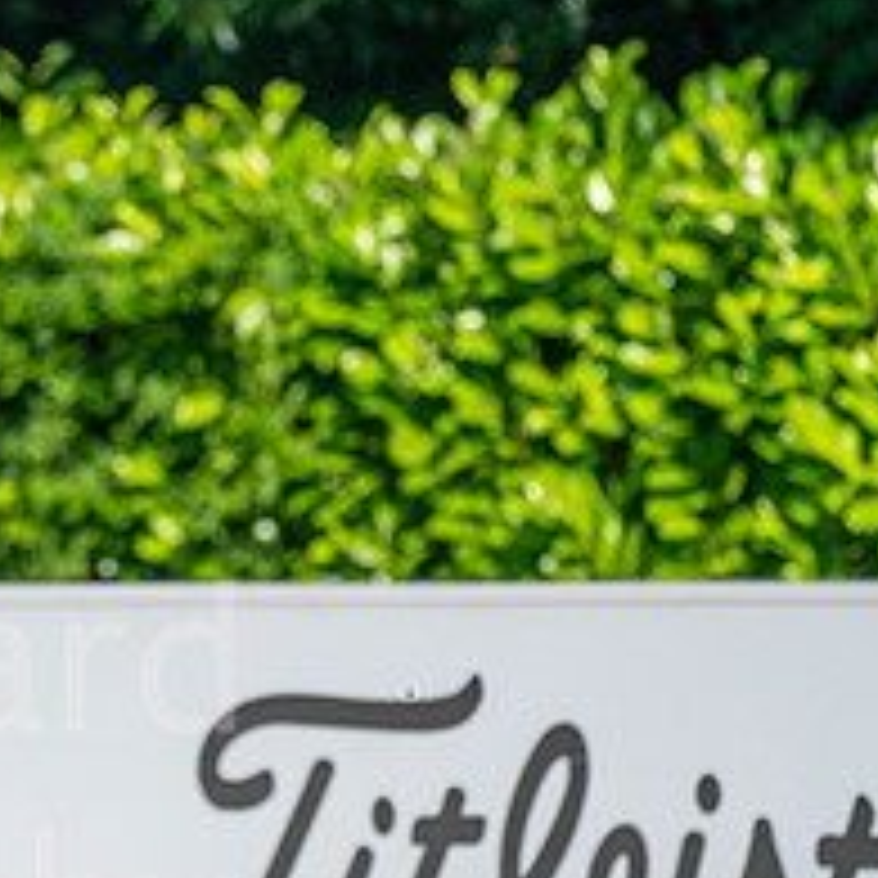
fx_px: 21723
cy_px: 700
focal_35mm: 757
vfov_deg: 2.3
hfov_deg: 2.3
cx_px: -338
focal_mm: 300
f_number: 5
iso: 200
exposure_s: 1/3200
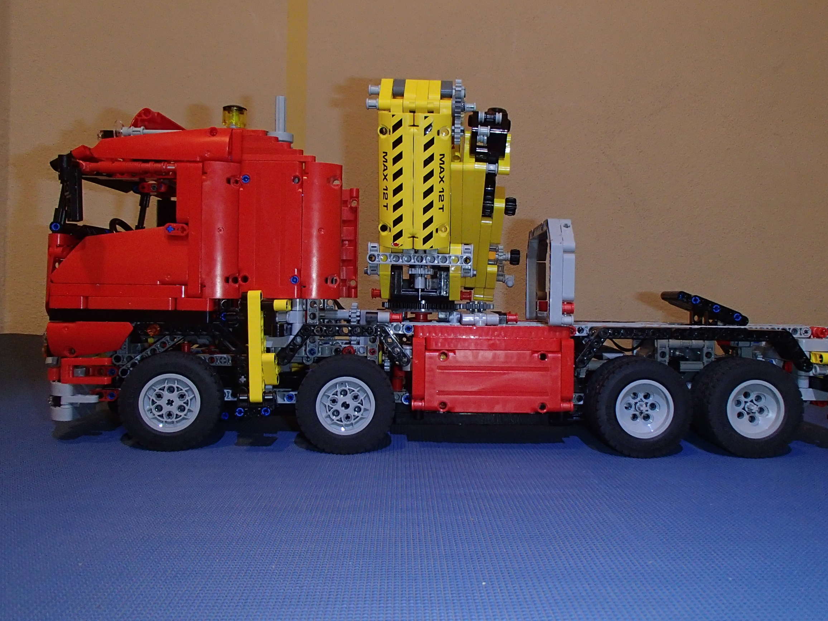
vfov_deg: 45.4
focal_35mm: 31
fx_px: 742
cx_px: 453
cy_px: 289
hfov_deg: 58.3
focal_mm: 5
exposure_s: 1/30
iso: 400
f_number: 3.9
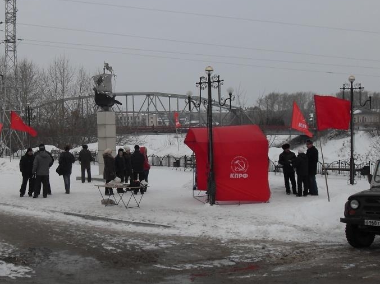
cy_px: 108
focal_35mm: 56
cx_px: 158
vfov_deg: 26.0
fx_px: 614
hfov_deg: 34.3
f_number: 8.9
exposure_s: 1/180
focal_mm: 6.3
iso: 80
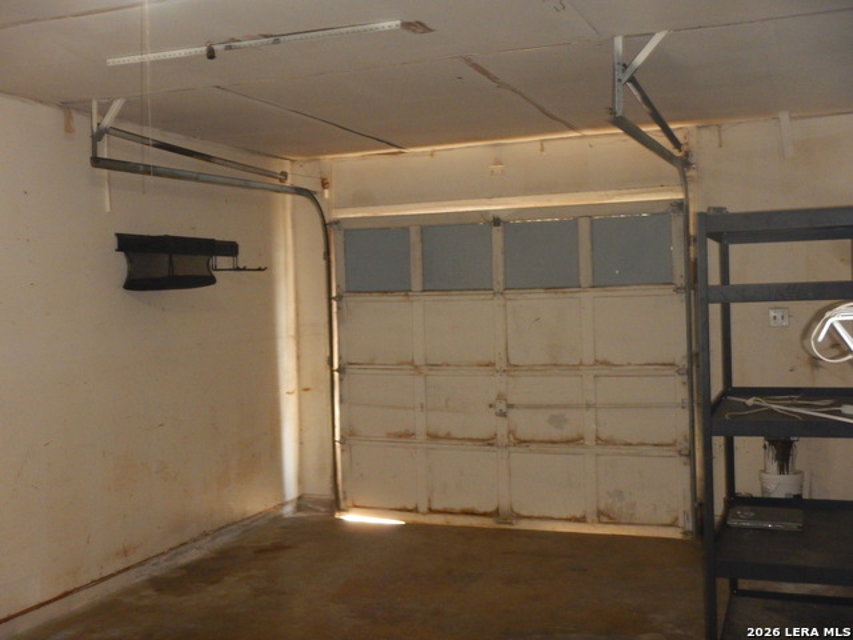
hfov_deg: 46.8
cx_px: 426
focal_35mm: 40
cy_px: 320
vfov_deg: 36.0
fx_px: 986
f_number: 4.2
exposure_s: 1/30
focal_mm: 7.2
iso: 560
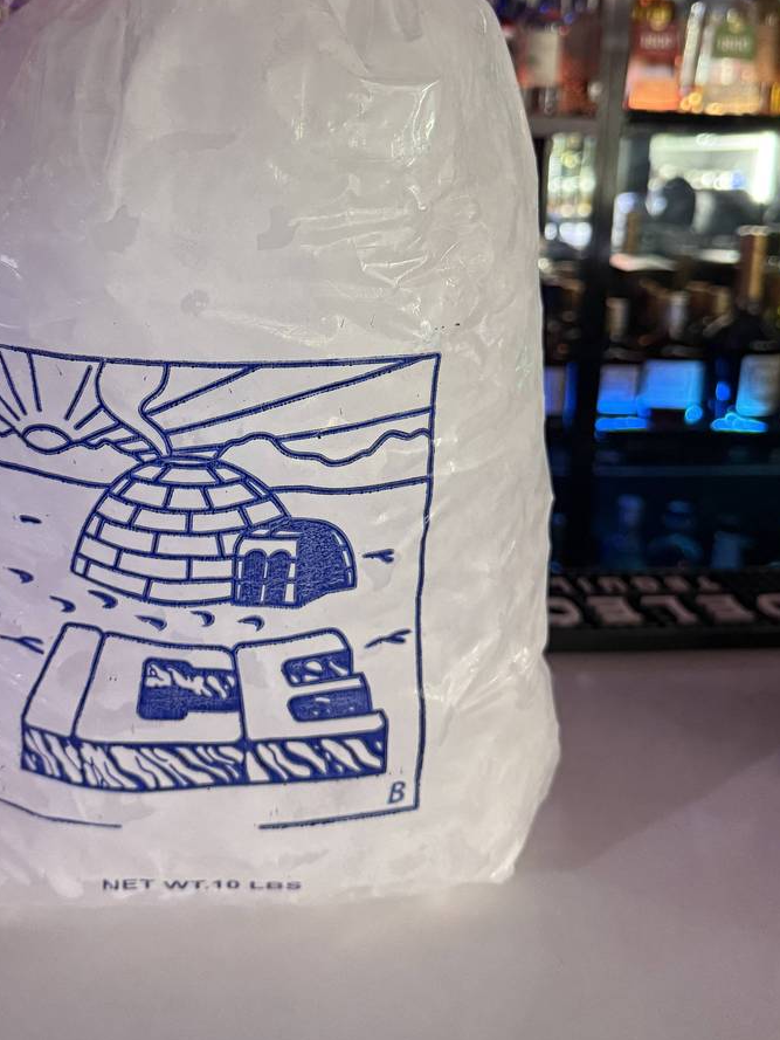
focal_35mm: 36
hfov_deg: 39.0
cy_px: 356
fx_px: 1081
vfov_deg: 50.5
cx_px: 240
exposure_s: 1/60
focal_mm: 6.76
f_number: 1.78
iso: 400
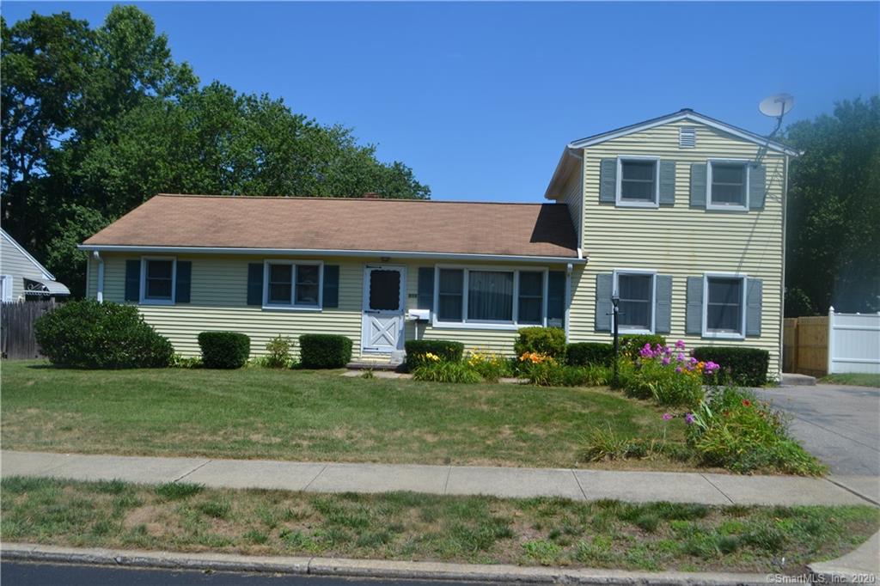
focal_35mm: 33
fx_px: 806
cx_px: 440
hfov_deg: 57.2
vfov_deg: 39.9
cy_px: 293
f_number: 8
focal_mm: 22
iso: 100
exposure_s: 1/250
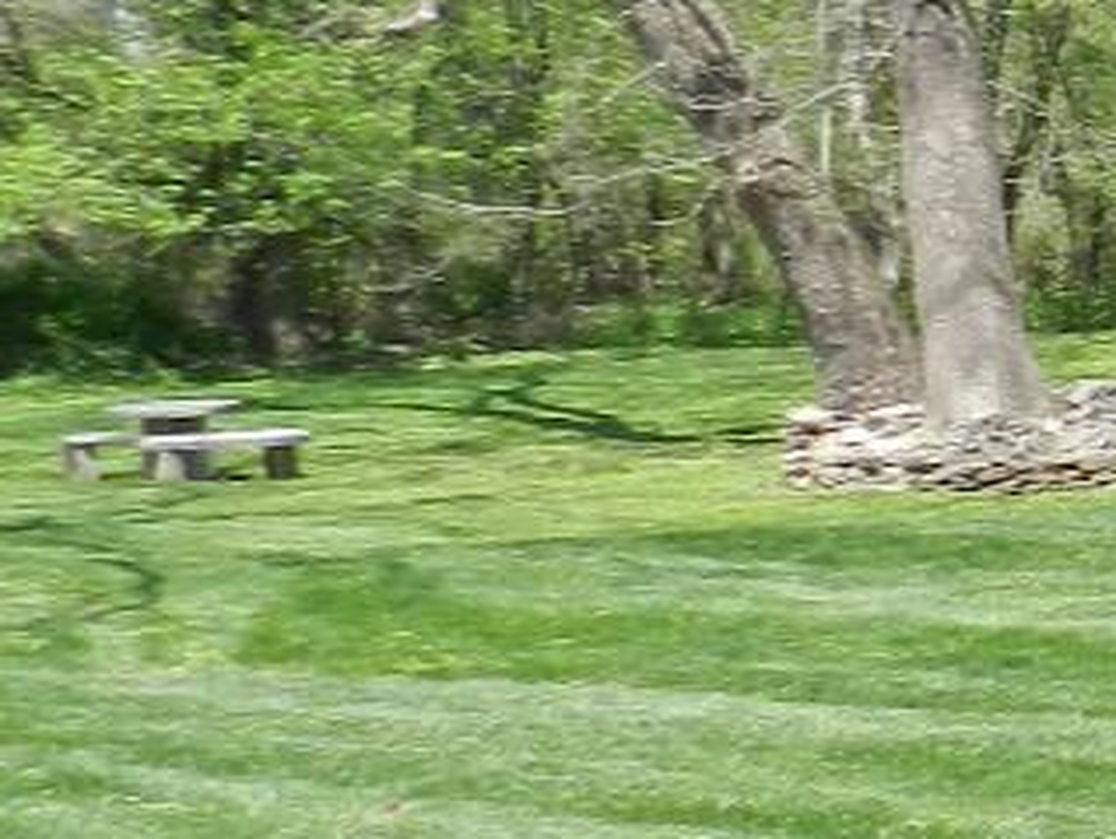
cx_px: 2499
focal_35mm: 104
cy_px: 242
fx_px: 3355
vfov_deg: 14.2
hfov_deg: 14.3
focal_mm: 4
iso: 160
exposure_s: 1/800
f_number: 3.4
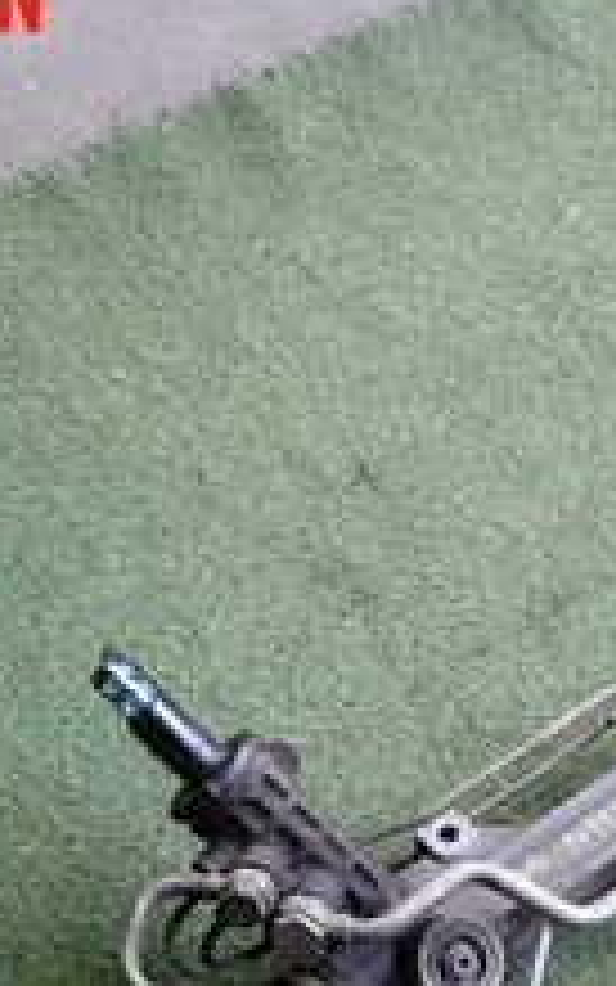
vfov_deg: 23.0
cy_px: 959
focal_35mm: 87
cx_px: 576
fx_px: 2335
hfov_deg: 14.8
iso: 200
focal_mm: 5.4
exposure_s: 1/60
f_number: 2.3
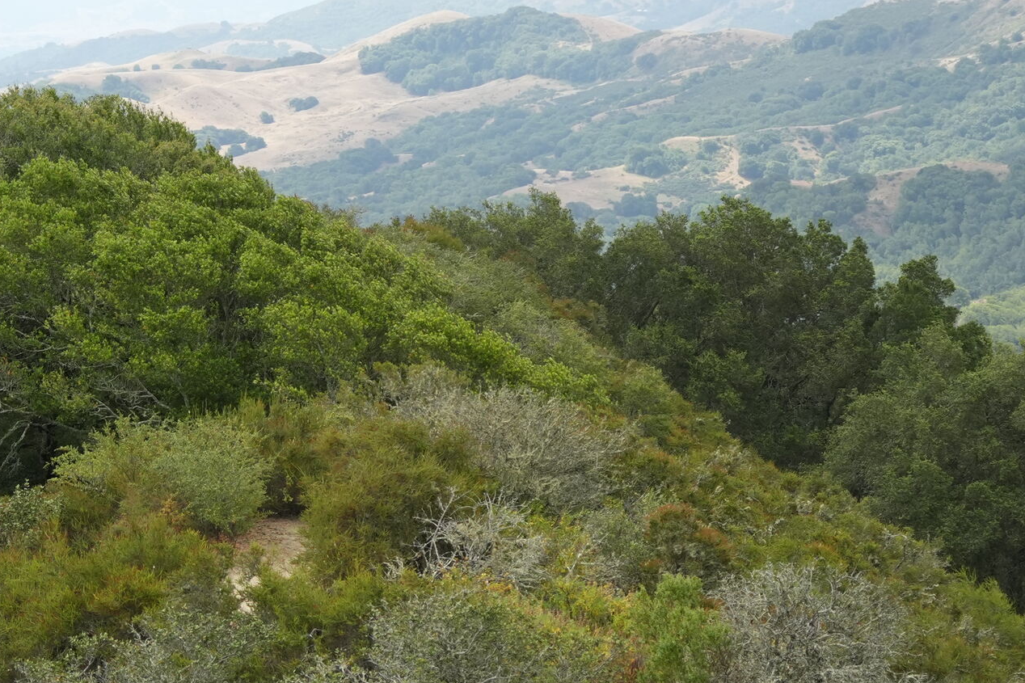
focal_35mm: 184
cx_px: 352
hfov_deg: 11.2
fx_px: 5238
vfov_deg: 7.4
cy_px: 659
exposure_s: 1/1600
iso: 500
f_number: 4.5
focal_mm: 54
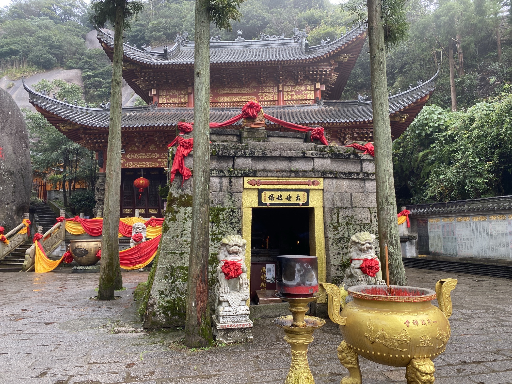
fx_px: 385
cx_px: 256
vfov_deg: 53.1
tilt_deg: +6.4
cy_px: 192
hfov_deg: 67.3
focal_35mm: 26
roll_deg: +0.3
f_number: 1.8
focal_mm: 4.25
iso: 32
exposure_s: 1/125
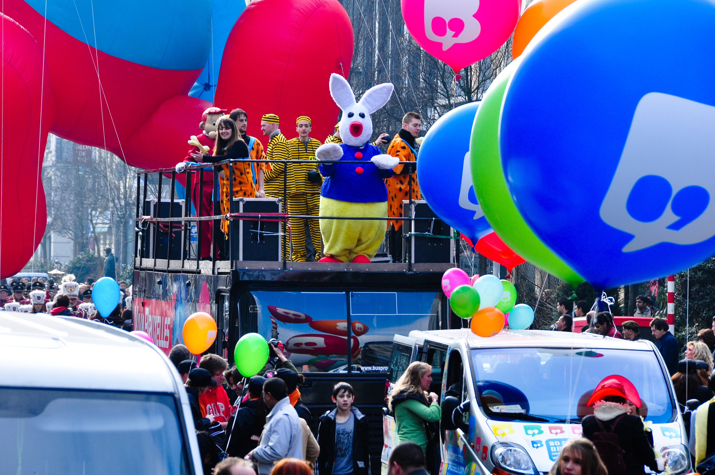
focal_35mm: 225
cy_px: 238
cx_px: 358
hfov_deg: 9.2
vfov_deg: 6.1
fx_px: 4463
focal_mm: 150
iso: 320
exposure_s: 1/100
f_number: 11
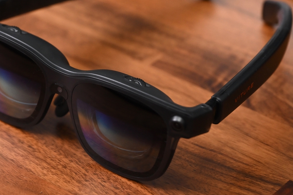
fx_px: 1652
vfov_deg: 6.8
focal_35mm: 203
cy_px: 56
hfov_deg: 10.1
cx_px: 110
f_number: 5.6
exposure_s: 1/60
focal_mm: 120
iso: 2500
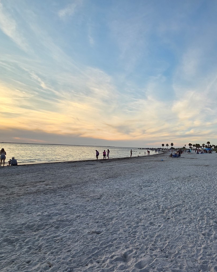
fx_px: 161
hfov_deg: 61.7
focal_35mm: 20
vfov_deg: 79.9
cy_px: 156
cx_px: 178
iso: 125
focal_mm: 2.2
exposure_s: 1/719
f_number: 2.2
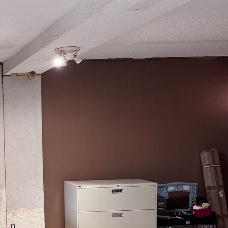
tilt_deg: -2.2
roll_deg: +2.0
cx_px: -54
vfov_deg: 30.2
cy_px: 164
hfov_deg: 26.7
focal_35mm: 56
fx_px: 417
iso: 250
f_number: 1.78
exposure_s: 1/60
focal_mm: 6.76
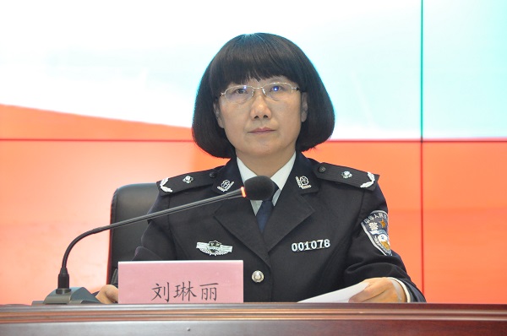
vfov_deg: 8.7
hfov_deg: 13.1
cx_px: 254
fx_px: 2215
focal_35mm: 158
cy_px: 168
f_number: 8
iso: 3200
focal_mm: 105
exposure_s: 1/60
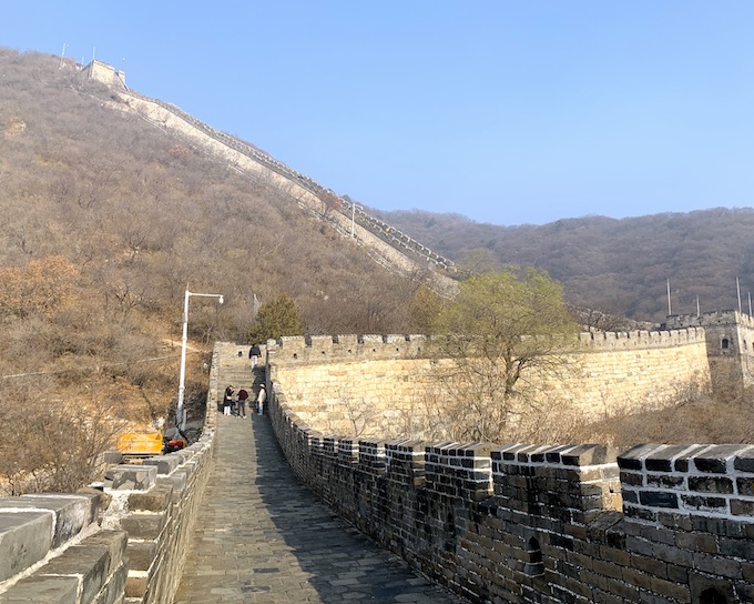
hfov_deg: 62.1
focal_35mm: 28
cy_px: 305
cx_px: 415
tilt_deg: +11.8
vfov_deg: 51.5
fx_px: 625
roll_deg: +1.6
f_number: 1.8
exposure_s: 1/1634
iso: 25
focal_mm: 4.25
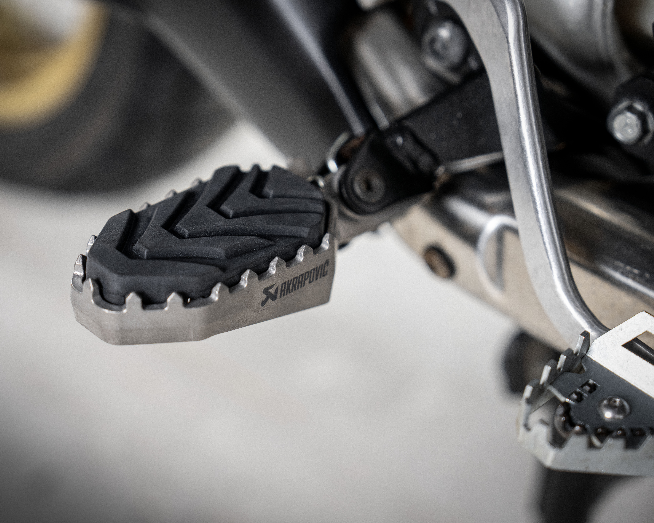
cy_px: 262
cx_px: 278
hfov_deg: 24.1
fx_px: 1529
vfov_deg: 19.4
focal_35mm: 79
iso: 500
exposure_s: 1/125
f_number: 2.8
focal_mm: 70
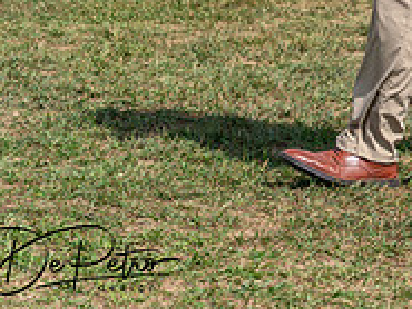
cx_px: 617
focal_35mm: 211
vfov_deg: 7.0
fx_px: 2513
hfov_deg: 9.1
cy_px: -88
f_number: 6.3
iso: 400
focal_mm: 70
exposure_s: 1/1600
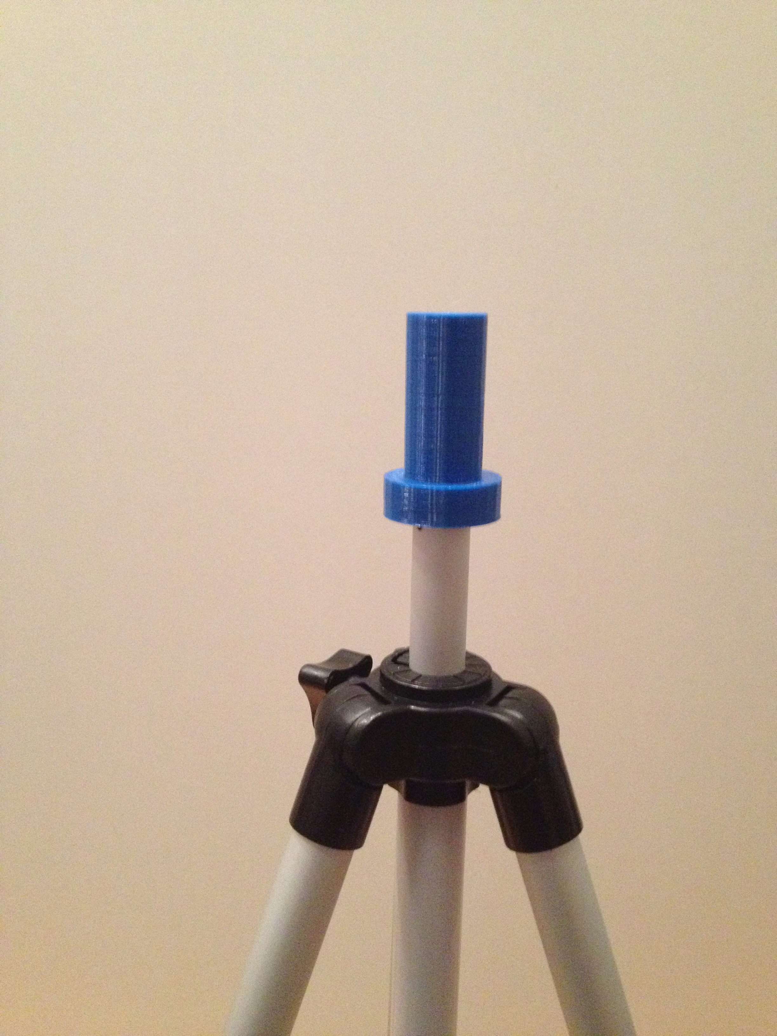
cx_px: 388
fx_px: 1047
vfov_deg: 52.6
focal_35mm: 35
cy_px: 518
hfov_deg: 40.7
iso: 500
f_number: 2.4
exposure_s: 1/15
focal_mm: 4.28
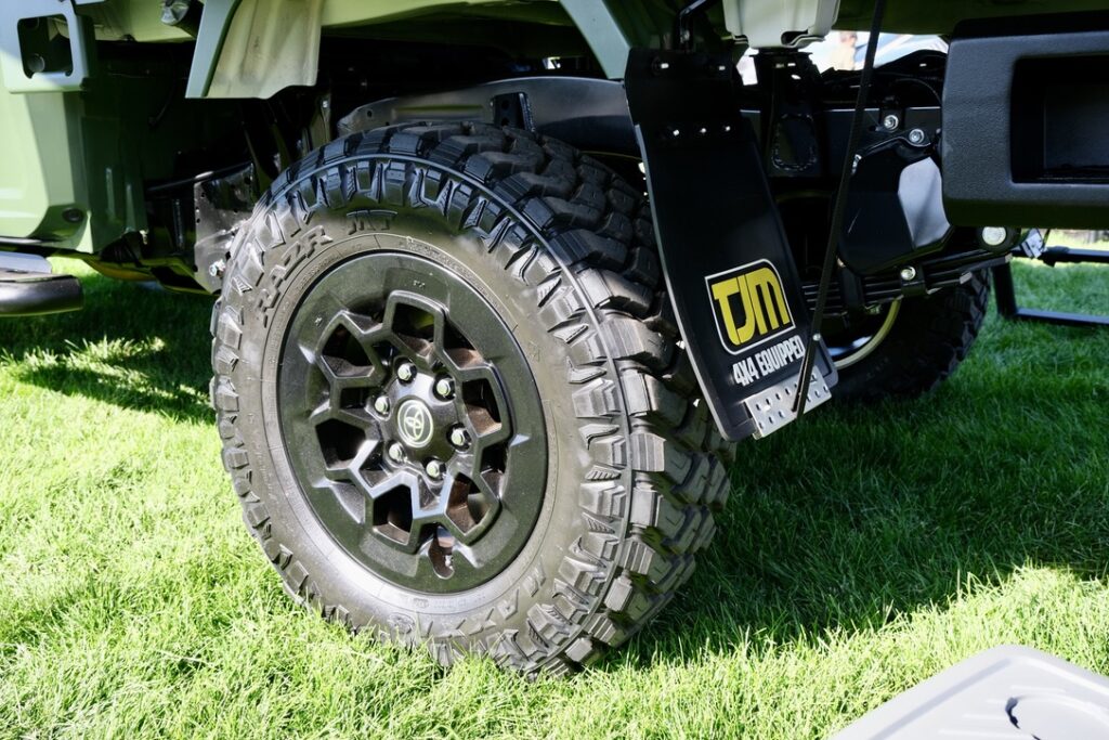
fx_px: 986
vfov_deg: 41.1
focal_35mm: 32
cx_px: 554
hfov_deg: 58.7
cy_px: 370
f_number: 5.6
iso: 320
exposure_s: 1/110
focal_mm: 21.2
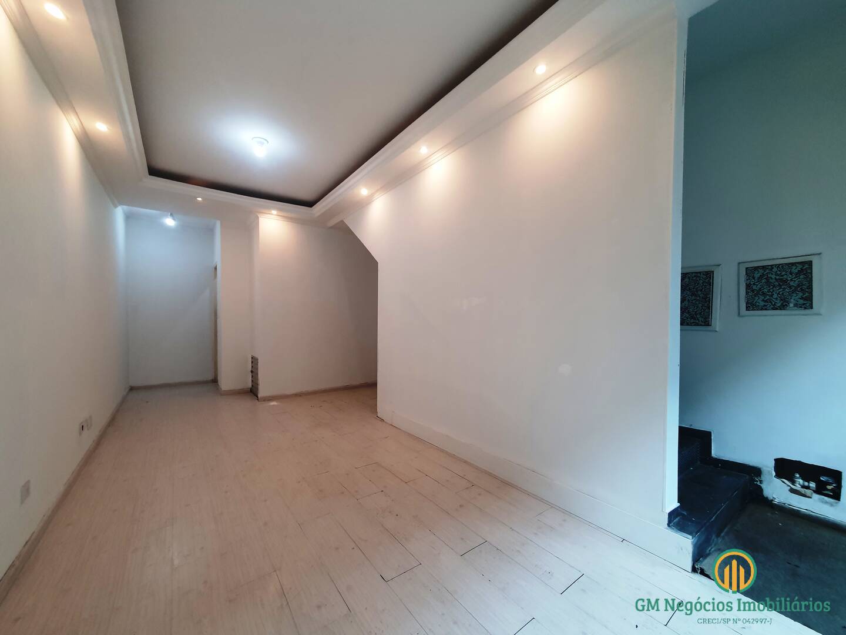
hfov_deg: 106.2
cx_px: 423
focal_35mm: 13
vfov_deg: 89.9
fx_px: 318
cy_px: 318
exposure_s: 1/60
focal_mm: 1.8
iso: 80
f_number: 2.2
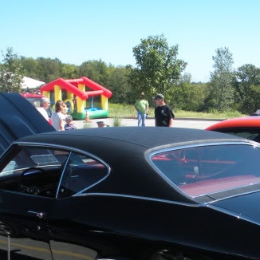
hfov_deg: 21.8
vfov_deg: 21.8
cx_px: 222
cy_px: 224
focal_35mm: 78
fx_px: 663
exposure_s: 1/322
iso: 64
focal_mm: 6.3
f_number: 3.5
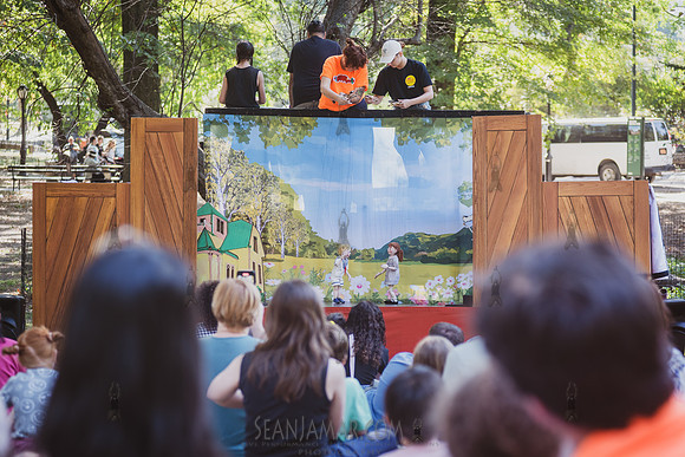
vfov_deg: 15.7
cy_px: 228
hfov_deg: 23.4
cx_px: 342
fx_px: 1654
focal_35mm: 87
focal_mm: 86
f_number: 3.5
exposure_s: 1/320
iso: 500
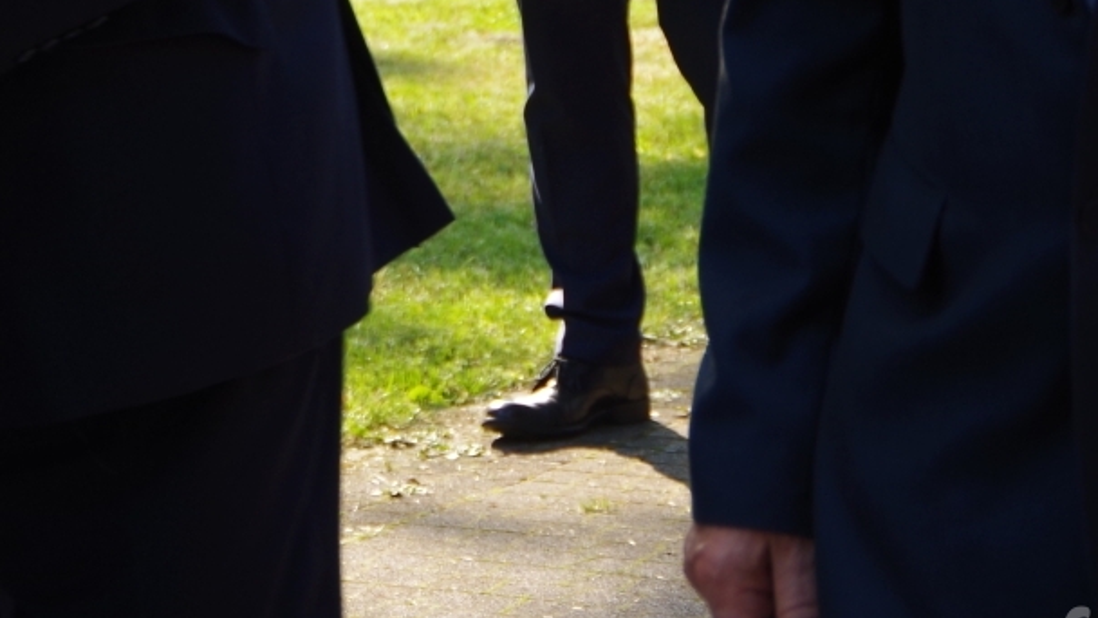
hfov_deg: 9.6
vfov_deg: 5.4
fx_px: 6493
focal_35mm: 223
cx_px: -114
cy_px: -374
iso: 100
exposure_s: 1/100
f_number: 4.5
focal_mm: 48
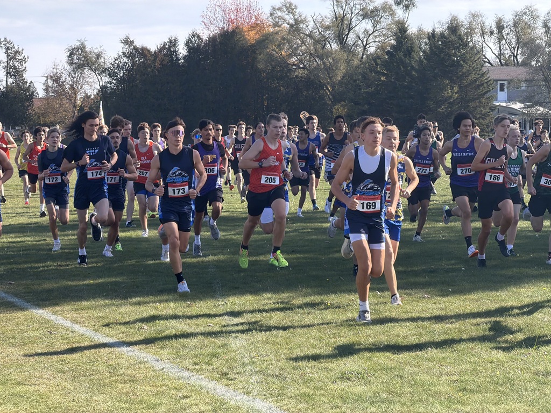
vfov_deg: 14.8
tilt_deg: -0.6
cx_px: 276
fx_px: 1592
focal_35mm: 100
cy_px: 206
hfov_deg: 19.6
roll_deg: +1.9
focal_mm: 16.89
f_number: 2.8
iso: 100
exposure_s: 1/942
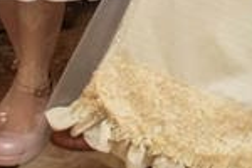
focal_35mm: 192
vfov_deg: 6.6
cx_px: 444
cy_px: -303
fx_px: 1344
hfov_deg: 10.2
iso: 1250
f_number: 3.2
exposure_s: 1/100
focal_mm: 24
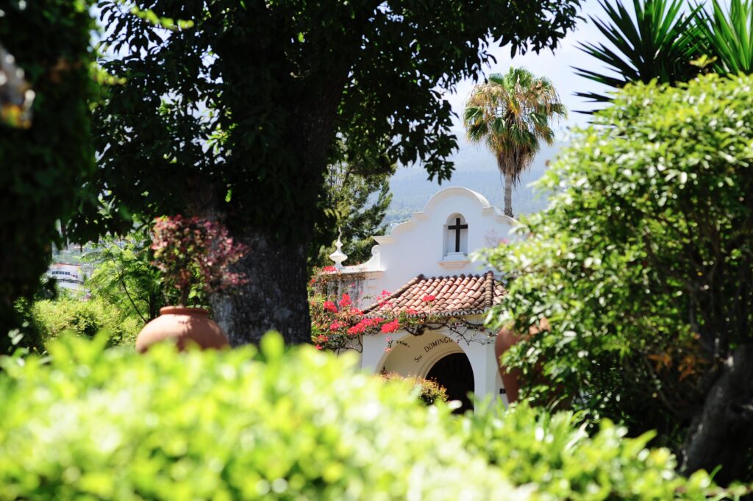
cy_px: 250
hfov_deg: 23.9
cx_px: 376
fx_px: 1776
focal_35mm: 85
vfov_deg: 16.0
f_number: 4
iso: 250
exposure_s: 1/1250
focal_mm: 85
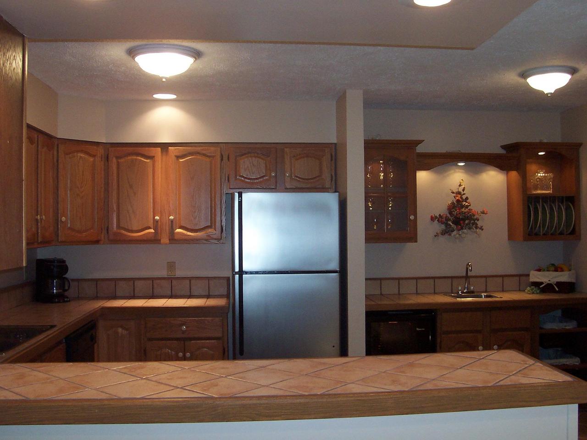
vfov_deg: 38.7
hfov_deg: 50.1
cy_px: 220
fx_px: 627
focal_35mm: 37
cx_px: 294
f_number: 2.8
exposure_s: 1/60
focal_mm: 5.6
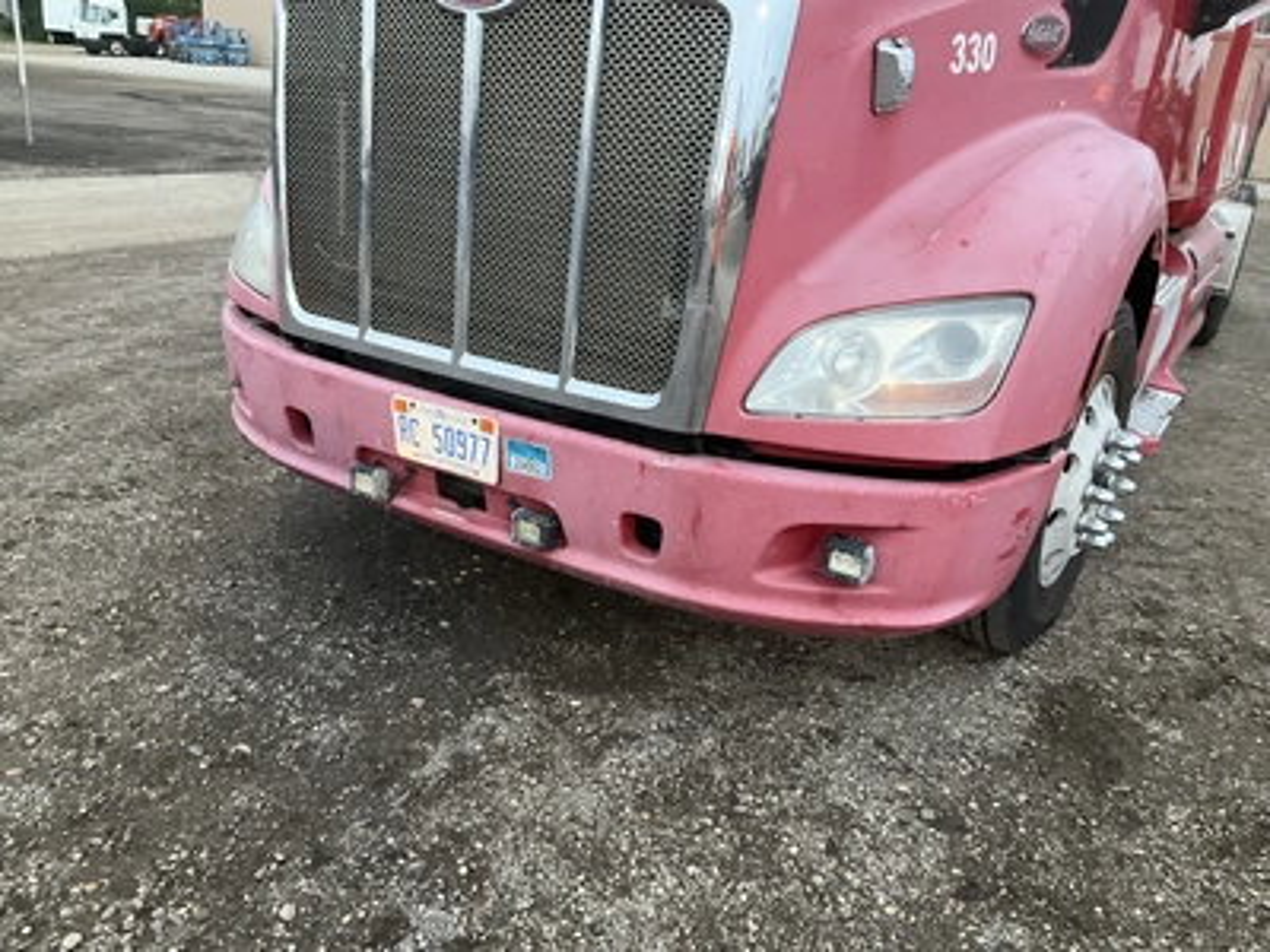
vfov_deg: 48.2
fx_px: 1064
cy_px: 476
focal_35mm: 29
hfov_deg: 61.7
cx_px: 635
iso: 320
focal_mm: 3
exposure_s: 1/42
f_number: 1.8
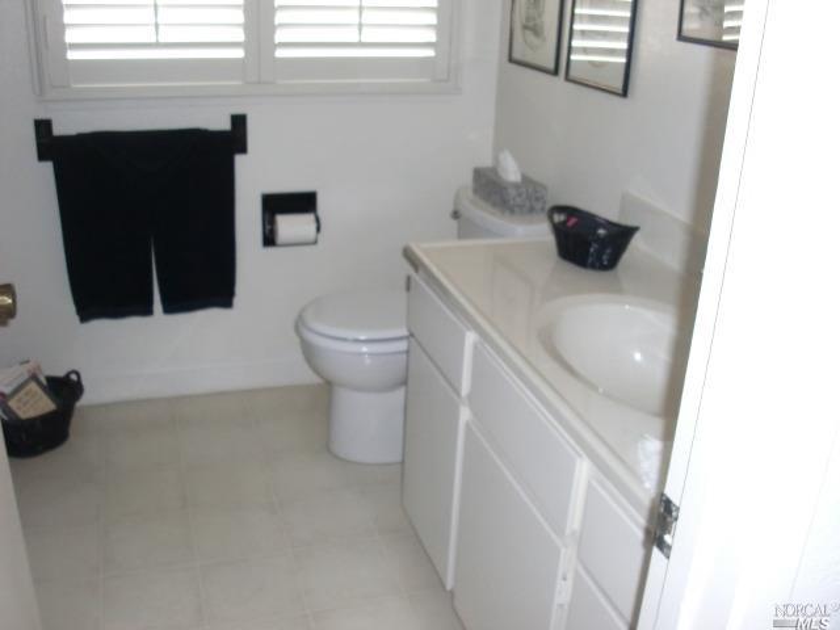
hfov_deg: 51.4
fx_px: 874
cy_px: 315
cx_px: 420
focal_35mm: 36
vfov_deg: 39.7
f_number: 2.8
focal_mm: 6.3
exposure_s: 1/60
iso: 400
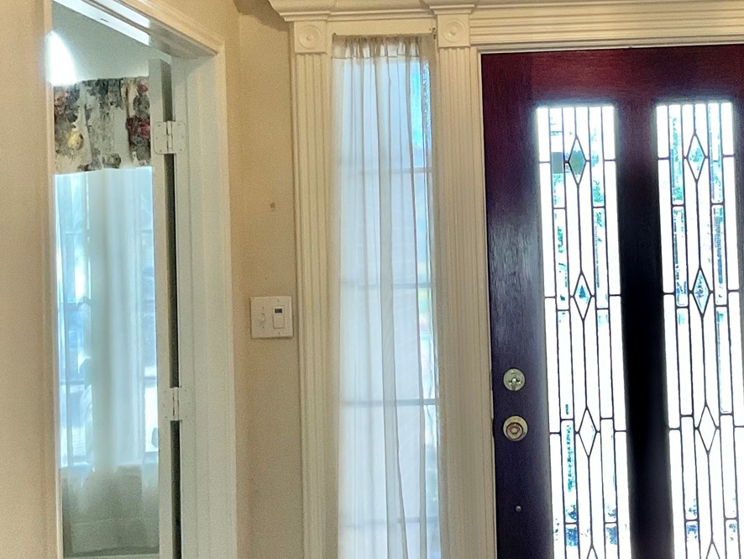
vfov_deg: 21.9
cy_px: 200
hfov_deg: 28.5
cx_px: 560
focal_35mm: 67
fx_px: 1440
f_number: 1.8
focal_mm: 3
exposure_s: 1/60
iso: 80
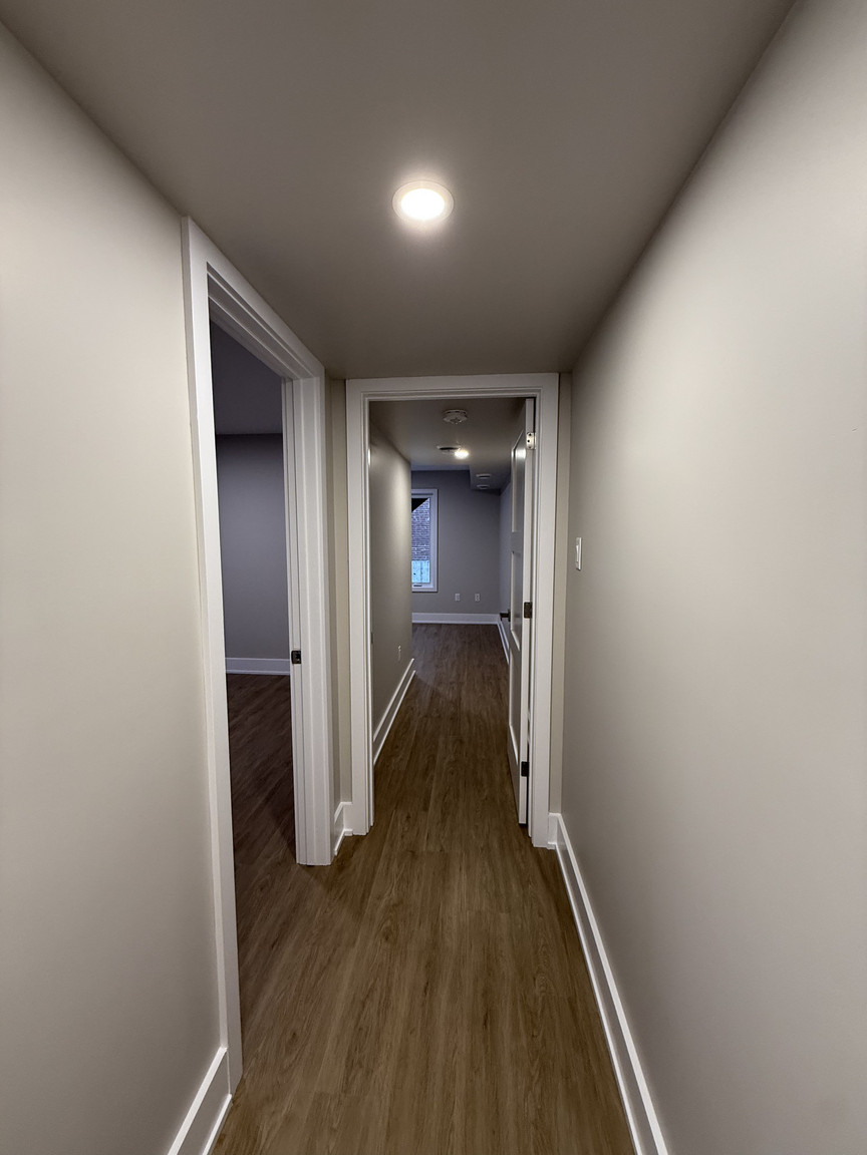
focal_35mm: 14
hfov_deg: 85.7
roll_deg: -0.7
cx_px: 434
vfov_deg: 102.1
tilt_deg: -4.9
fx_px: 468
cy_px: 578
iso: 200
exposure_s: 1/60
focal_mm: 2.22
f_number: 2.2
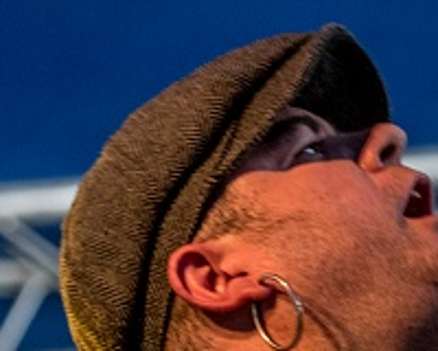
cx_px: 550
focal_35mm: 435
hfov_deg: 4.4
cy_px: 524
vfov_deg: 3.5
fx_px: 5639
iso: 1250
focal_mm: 86
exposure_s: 1/100
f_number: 2.8
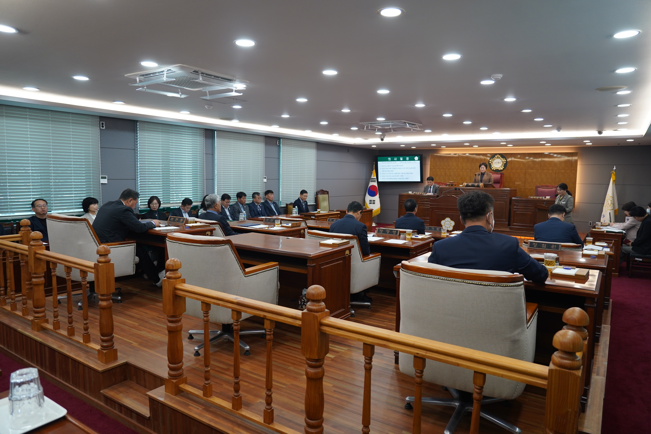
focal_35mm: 24
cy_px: 217
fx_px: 434
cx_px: 326
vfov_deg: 53.1
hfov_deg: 73.7
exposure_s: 1/160
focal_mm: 24
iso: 800
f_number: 4
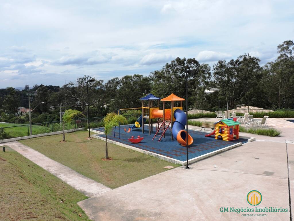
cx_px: 147
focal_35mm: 30
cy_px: 110
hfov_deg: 60.0
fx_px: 255
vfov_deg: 46.8
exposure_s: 1/1250
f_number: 3.1
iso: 100
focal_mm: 5.4
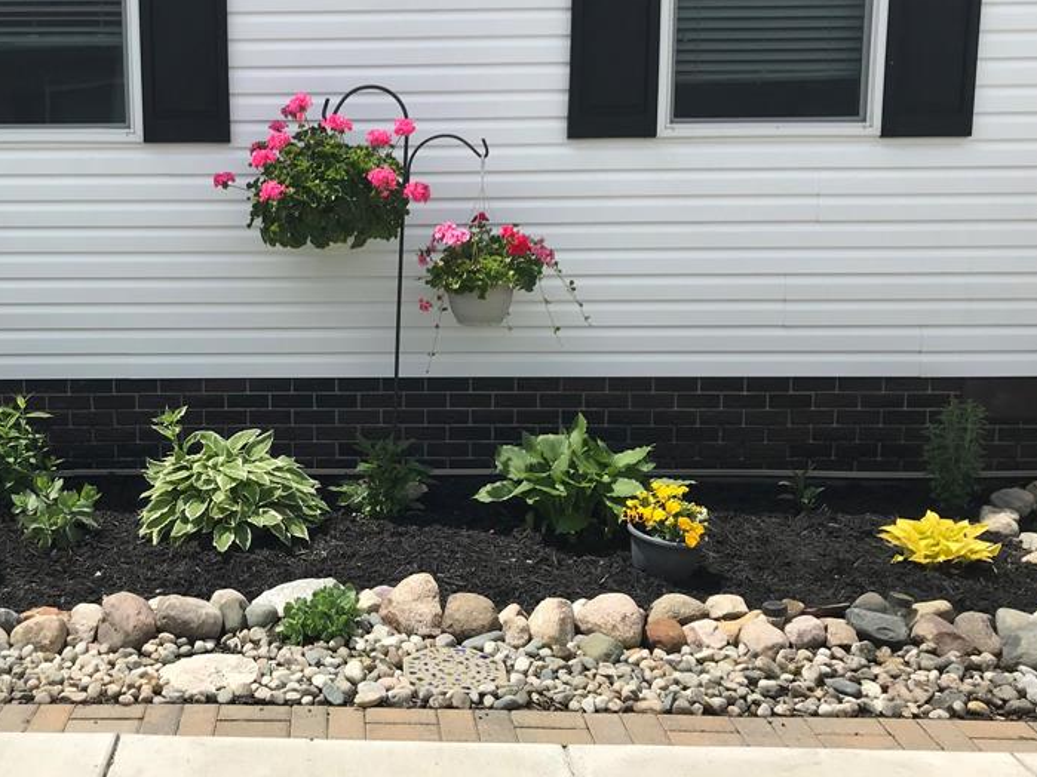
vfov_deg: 35.1
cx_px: 323
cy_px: 374
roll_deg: +0.8
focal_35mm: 41
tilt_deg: -9.7
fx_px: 1228
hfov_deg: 44.9
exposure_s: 1/3425
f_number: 1.8
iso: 20
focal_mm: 3.99
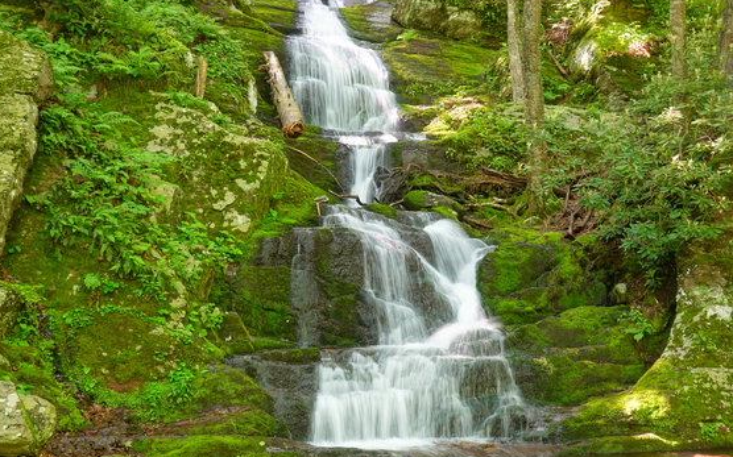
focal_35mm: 38
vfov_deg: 33.5
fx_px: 759
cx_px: 365
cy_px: 234
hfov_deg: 51.6
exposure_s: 1/3
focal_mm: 13.84
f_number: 4
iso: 100
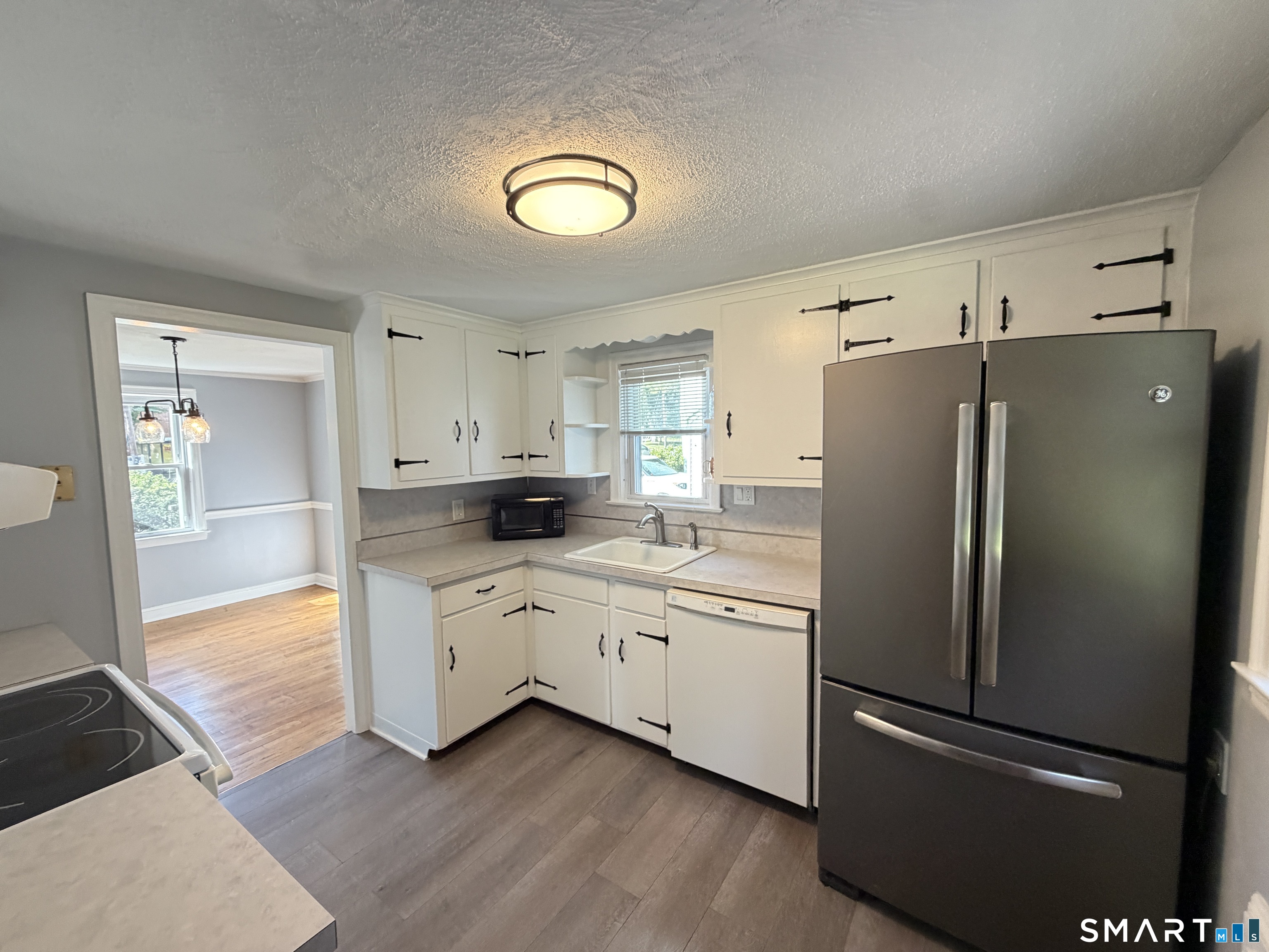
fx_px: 513
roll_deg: +1.0
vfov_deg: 85.7
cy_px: 476
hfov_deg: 102.1
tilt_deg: -5.6
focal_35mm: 14
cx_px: 634
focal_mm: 2.22
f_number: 2.2
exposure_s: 1/60
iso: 400
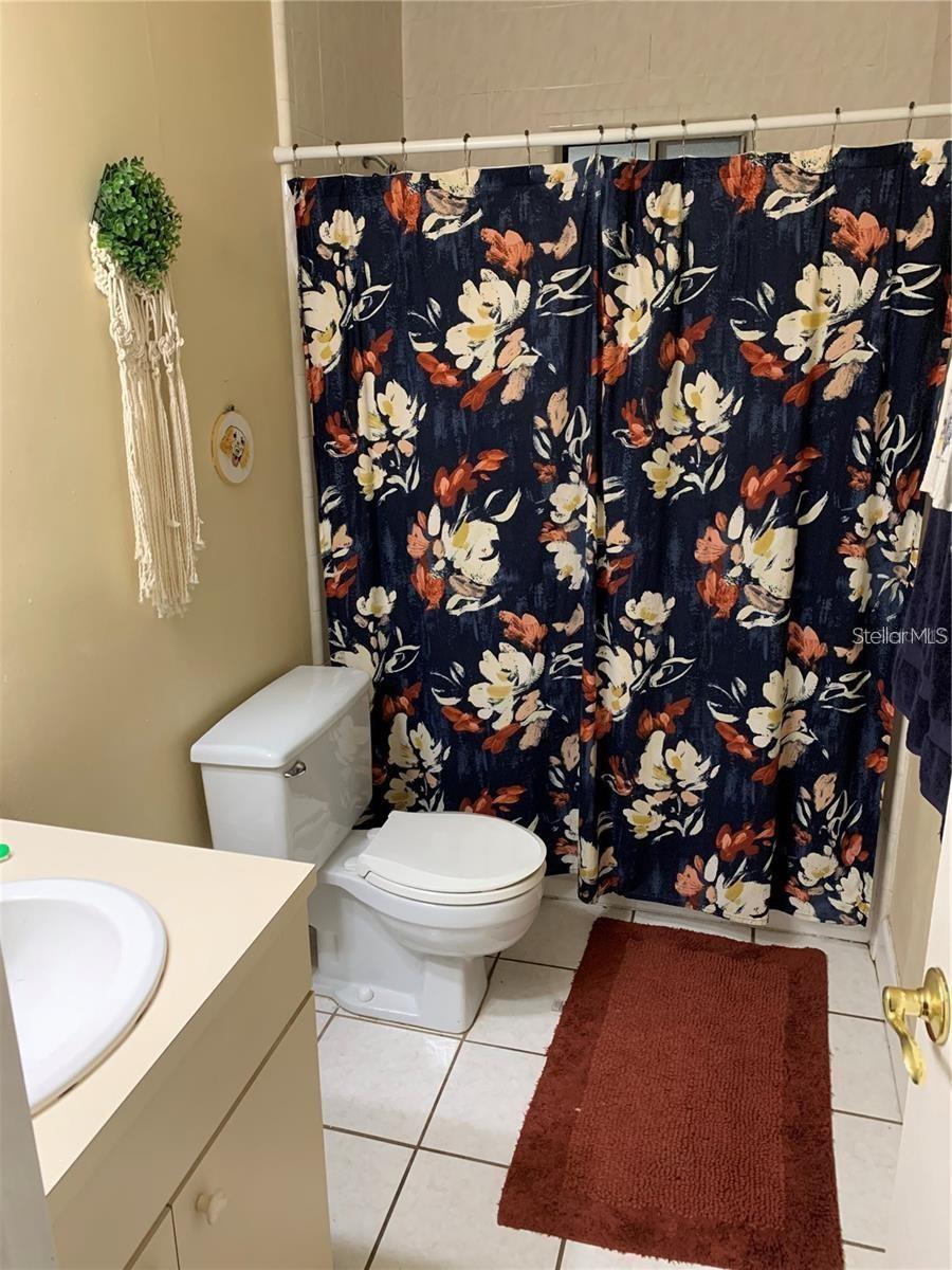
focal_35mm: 26
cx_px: 476
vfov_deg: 67.3
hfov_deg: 53.1
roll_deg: +0.7
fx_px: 953
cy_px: 635
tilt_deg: -16.8
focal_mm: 4.25
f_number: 1.8
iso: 250
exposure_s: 1/60
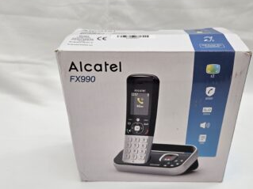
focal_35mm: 30
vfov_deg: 46.7
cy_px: 100
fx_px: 219
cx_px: 146
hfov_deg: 59.7
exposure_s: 1/158
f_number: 1.8
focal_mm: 5.4
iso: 25
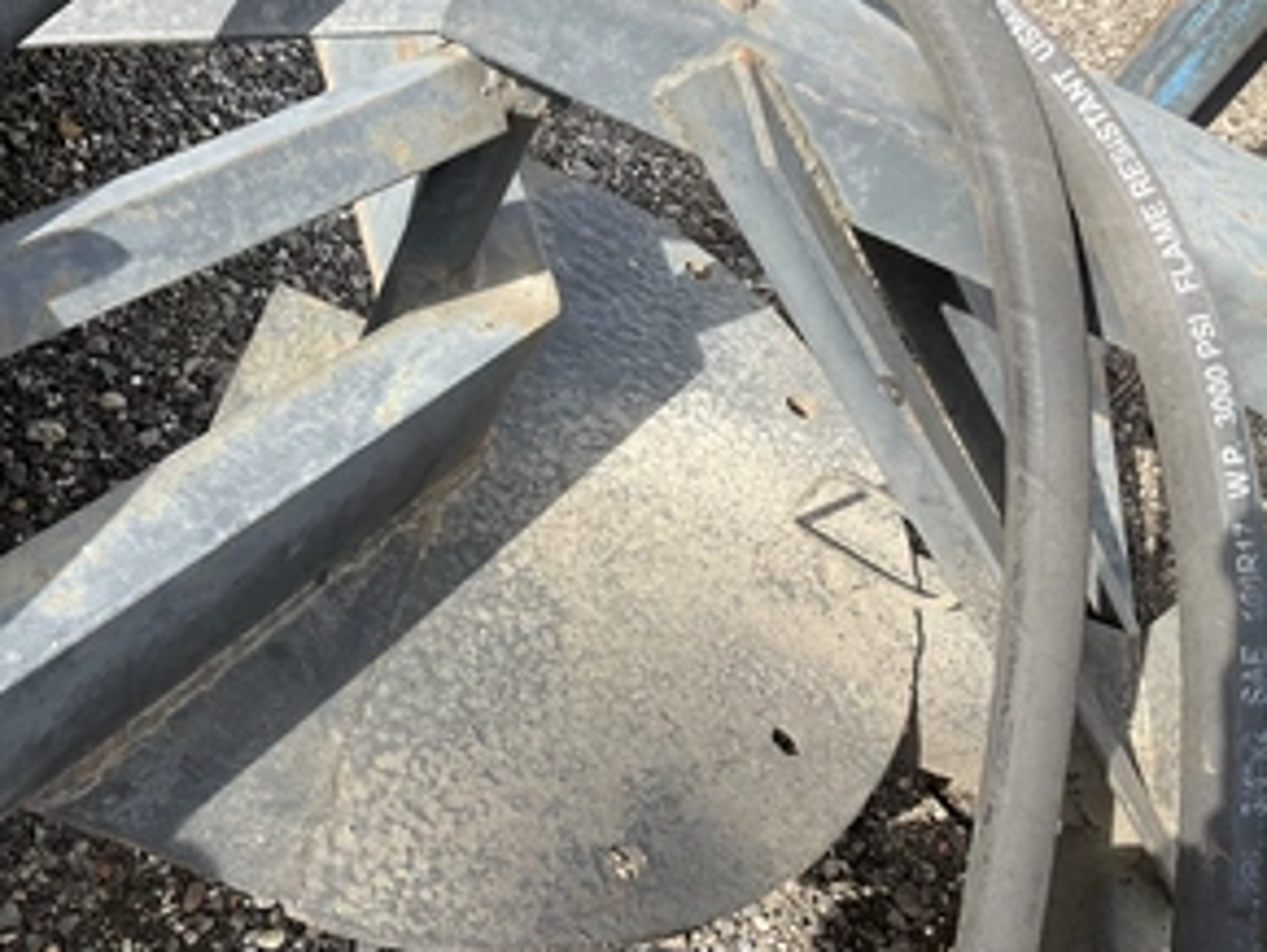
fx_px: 1465
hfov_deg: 46.4
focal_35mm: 40
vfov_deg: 36.0
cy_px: 537
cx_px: 476
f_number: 1.8
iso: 25
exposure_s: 1/422
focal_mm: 3
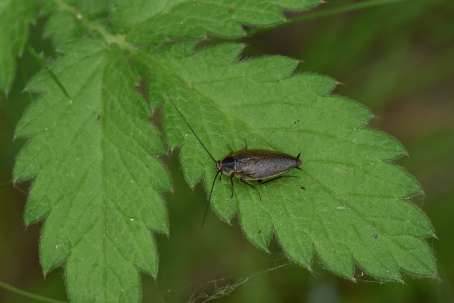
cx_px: 227
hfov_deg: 4.6
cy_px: 152
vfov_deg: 3.1
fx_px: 5675
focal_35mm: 450
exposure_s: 1/160
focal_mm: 300
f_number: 18
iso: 2000
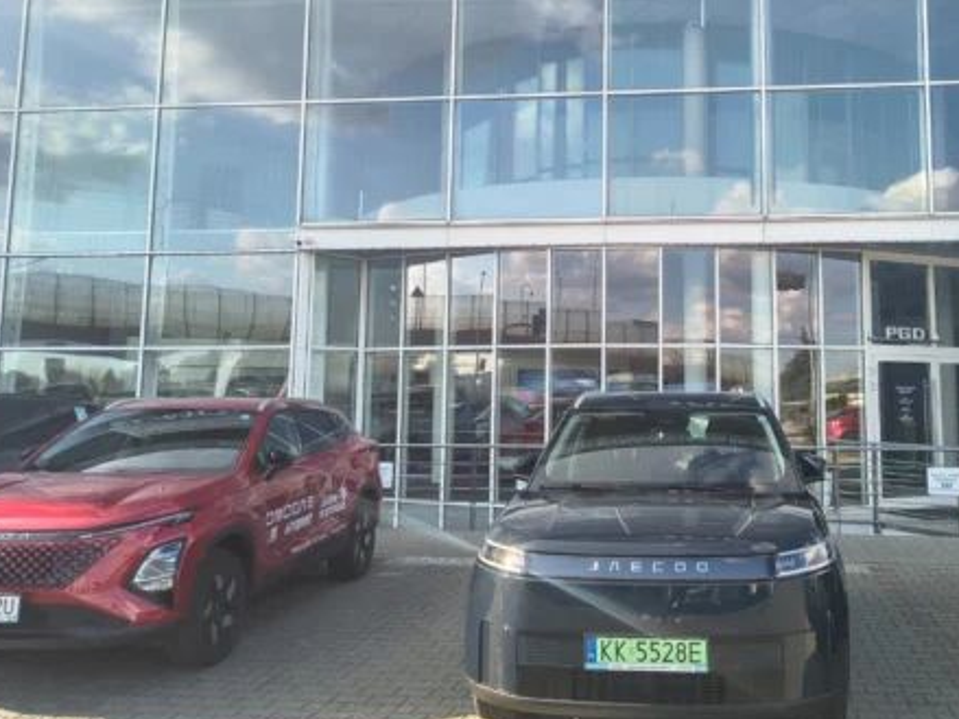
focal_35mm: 35
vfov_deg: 40.4
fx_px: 969
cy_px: 278
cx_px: 634
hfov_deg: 51.7
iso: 100
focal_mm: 5.56
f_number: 1.8
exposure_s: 1/402
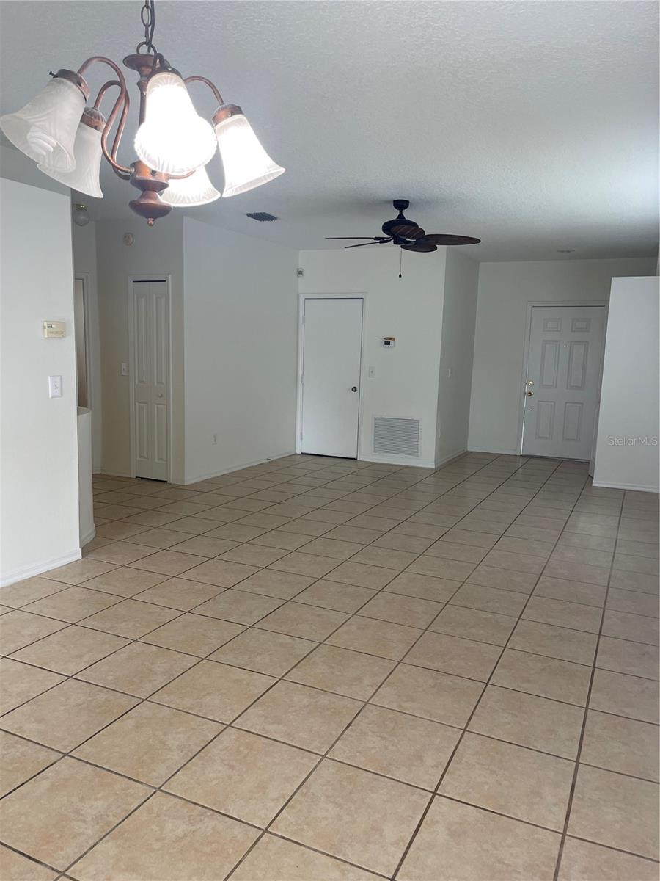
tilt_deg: -8.2
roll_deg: -2.0
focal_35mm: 25
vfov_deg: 69.4
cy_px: 440
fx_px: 636
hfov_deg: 54.9
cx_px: 330
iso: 125
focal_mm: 5.1
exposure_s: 1/120
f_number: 1.6
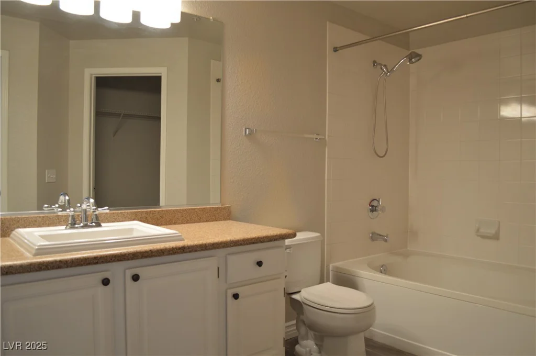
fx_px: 401
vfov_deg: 47.8
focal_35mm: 27
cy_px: 178
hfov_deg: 67.4
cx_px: 268
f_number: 3.5
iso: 400
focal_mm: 18
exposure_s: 1/50
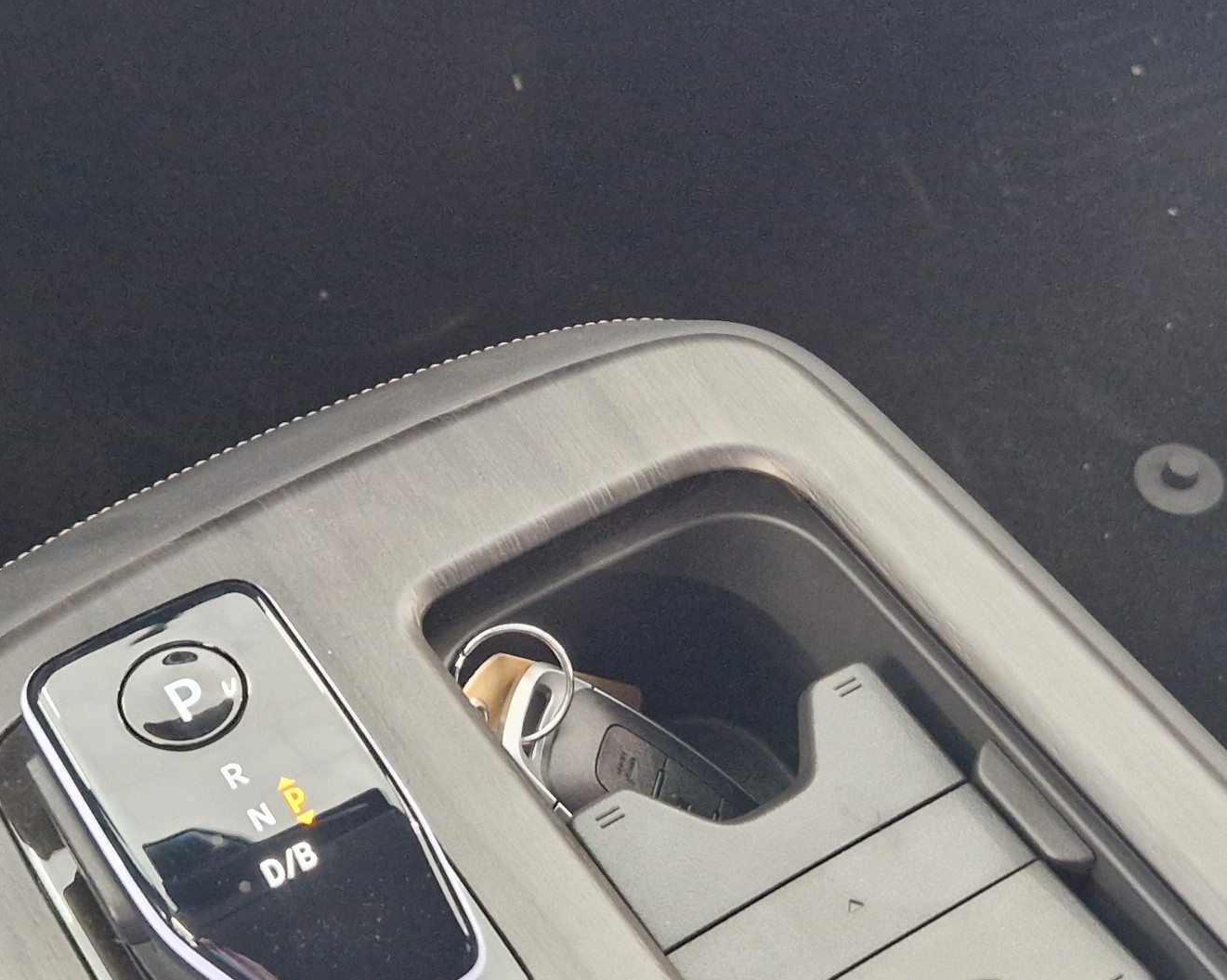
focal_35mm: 68
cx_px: 581
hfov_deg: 27.9
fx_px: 2469
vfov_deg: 22.5
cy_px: 515
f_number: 1.8
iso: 1000
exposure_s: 1/100
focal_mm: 5.4
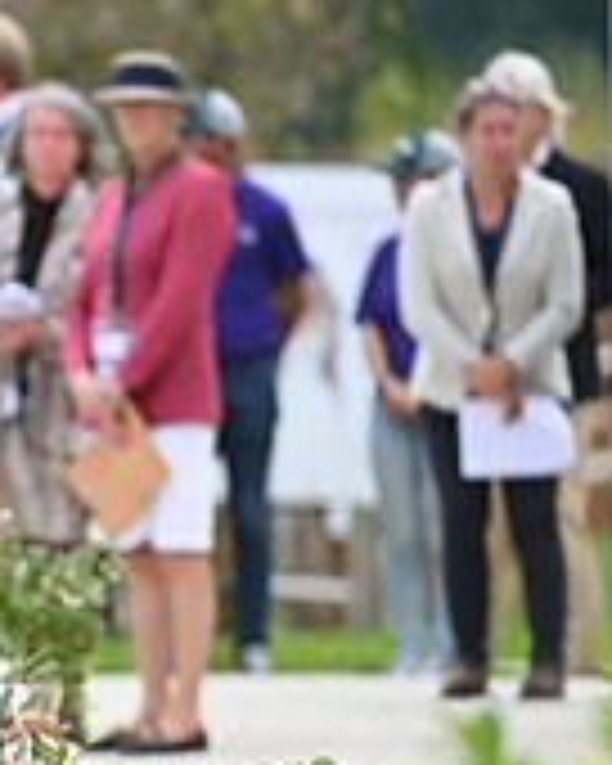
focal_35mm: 1059
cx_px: -684
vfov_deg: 1.8
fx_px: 23977
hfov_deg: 1.5
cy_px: 547
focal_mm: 330
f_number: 5.6
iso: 800
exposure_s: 1/1600
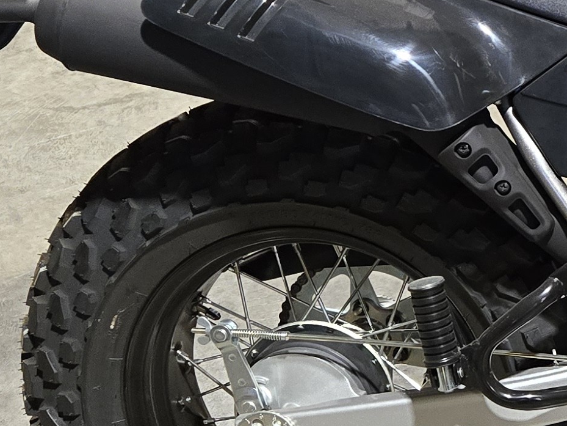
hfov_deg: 17.7
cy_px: 111
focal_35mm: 99
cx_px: 858
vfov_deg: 14.9
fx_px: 1622
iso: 800
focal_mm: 5.4
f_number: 1.8
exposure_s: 1/120
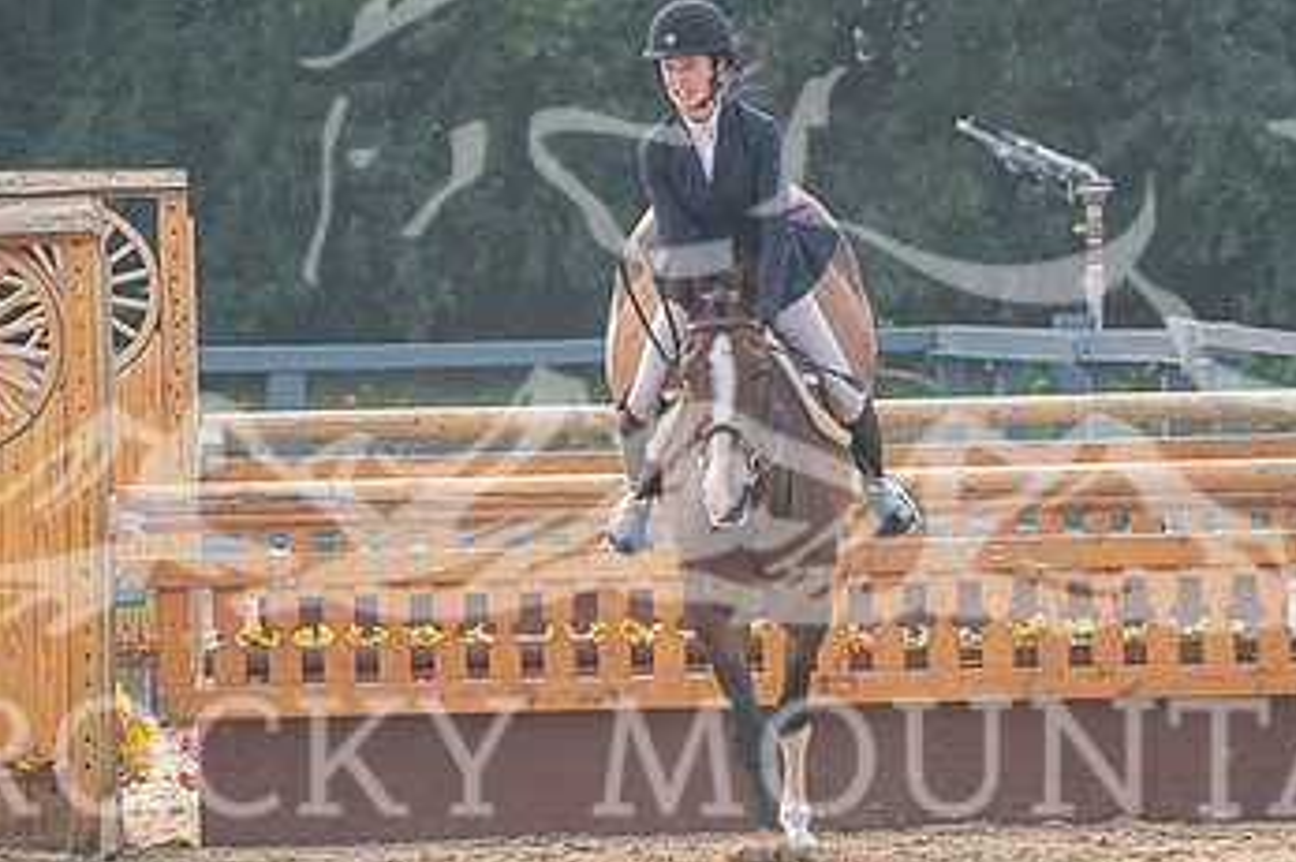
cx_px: 781
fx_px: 24071
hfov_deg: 3.1
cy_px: 420
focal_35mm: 669
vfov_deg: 2.1
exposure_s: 1/640
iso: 500
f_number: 5.6
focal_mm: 400
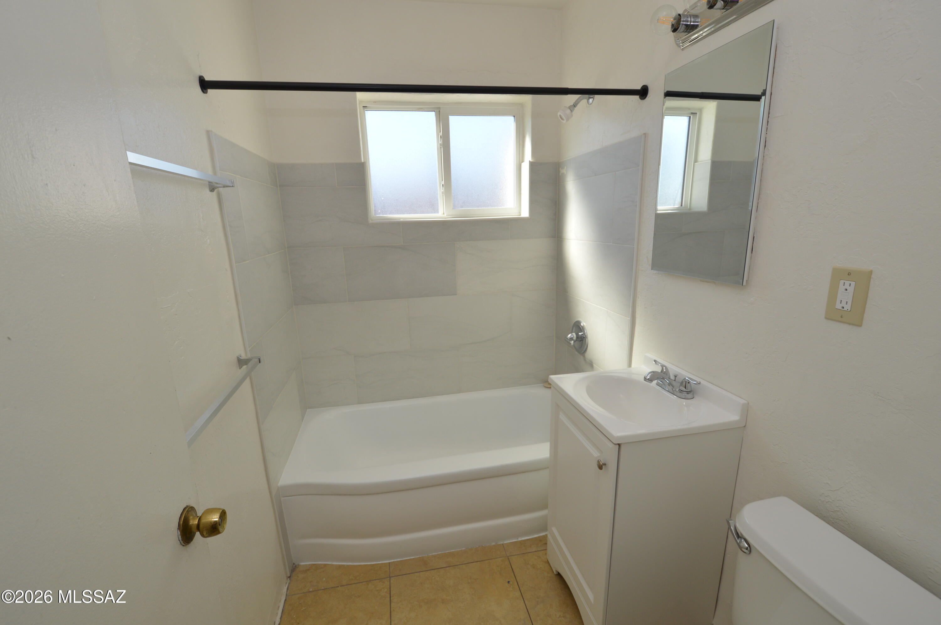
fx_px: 392
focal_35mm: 15
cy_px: 312
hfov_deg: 100.4
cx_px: 470
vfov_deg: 77.2
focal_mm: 10
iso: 200
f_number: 5.6
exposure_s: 1/125
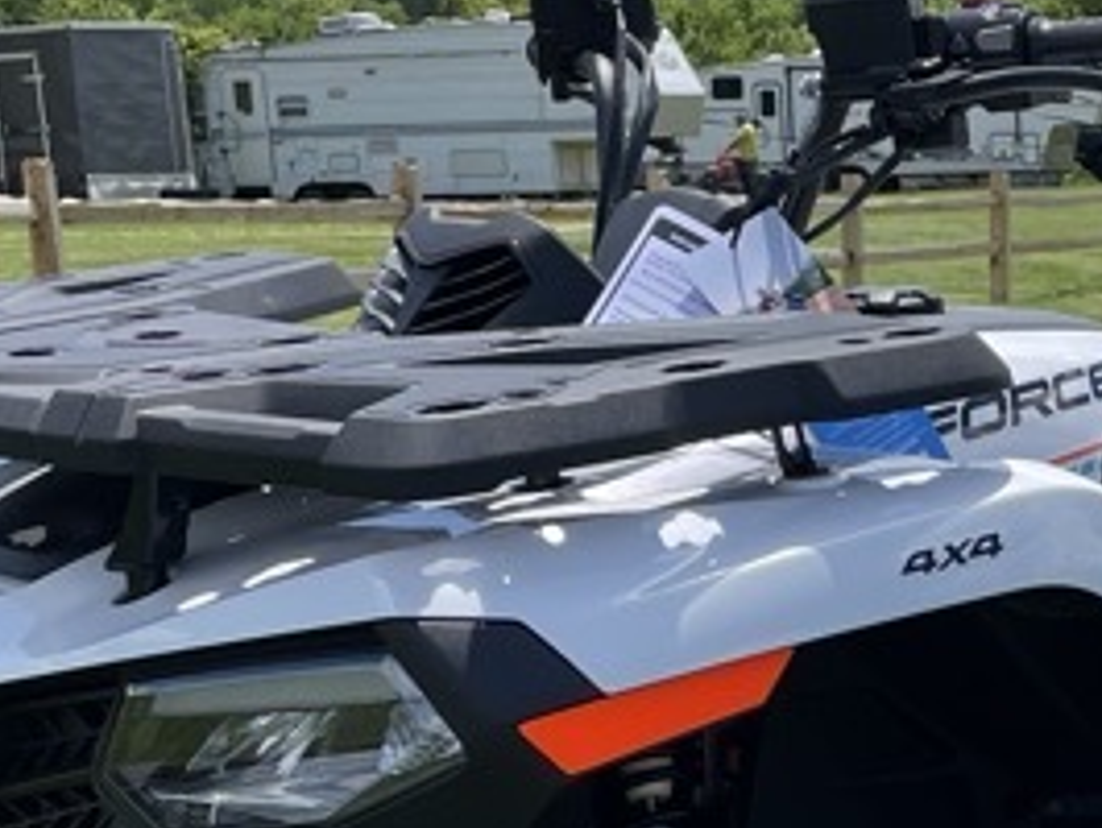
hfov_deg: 18.9
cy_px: 919
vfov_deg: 14.5
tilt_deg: -12.9
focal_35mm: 100
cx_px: 1189
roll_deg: -0.4
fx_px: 3186
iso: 32
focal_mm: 4.2
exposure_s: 1/2618
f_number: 1.6
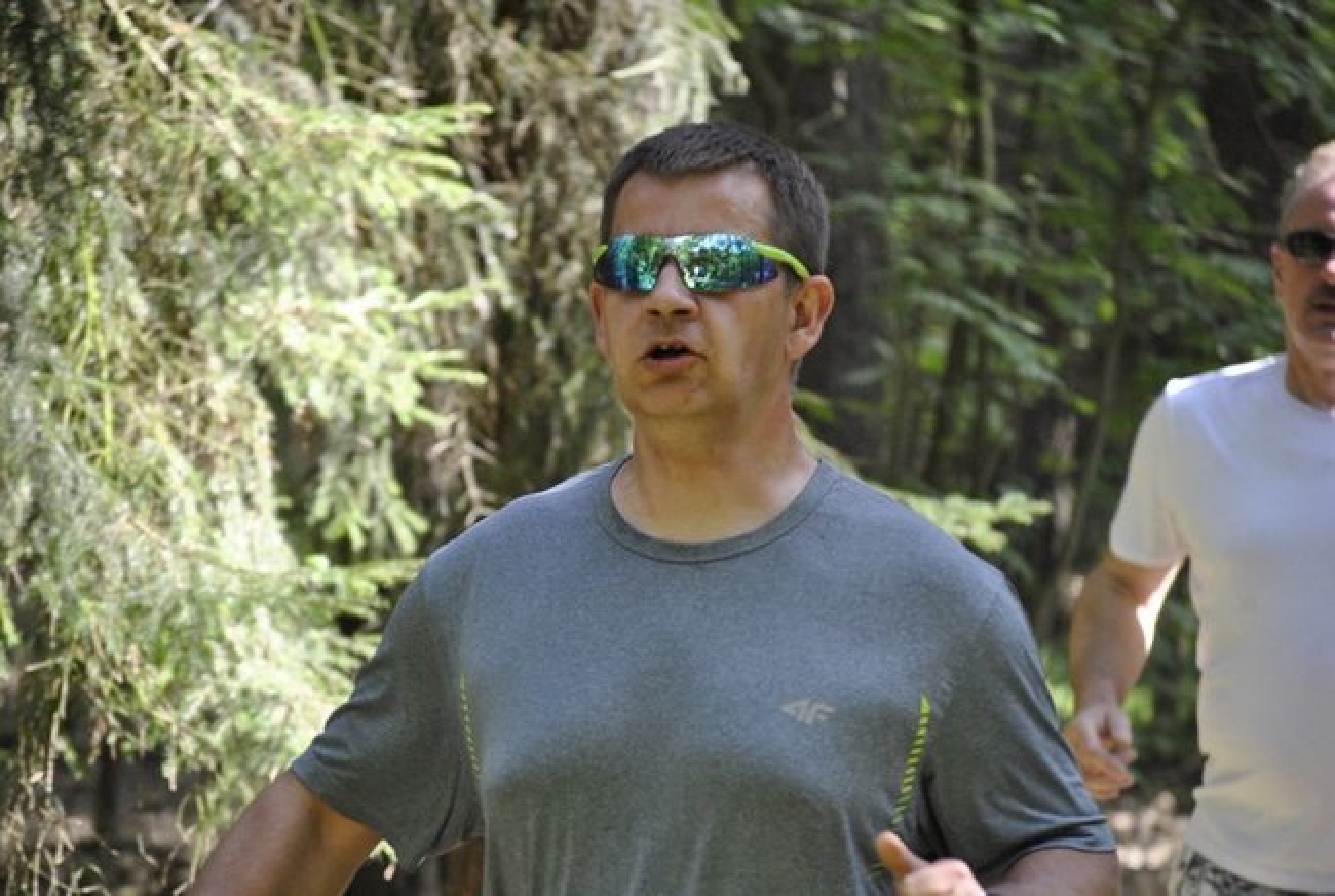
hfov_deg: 11.8
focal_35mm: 174
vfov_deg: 7.9
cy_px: 448
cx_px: 668
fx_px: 6464
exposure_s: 1/400
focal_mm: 116
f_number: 4.8
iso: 800
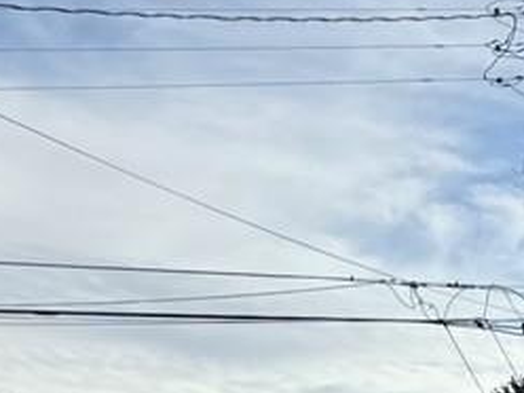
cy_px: 797
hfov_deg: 11.0
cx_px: 1204
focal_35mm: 155
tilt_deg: +1.2
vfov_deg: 9.0
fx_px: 2346
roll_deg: +0.5
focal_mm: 6.76
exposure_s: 1/3802
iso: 80
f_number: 1.78
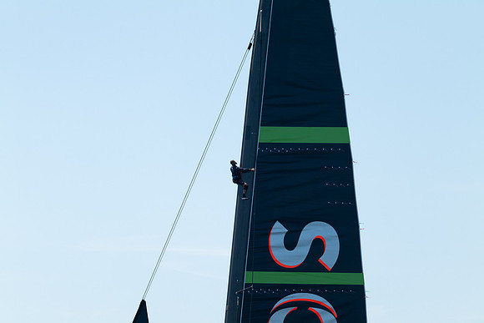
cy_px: 162
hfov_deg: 10.3
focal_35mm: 200
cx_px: 242
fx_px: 2689
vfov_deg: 6.9
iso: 100
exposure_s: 1/1600
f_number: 3.5
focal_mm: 200
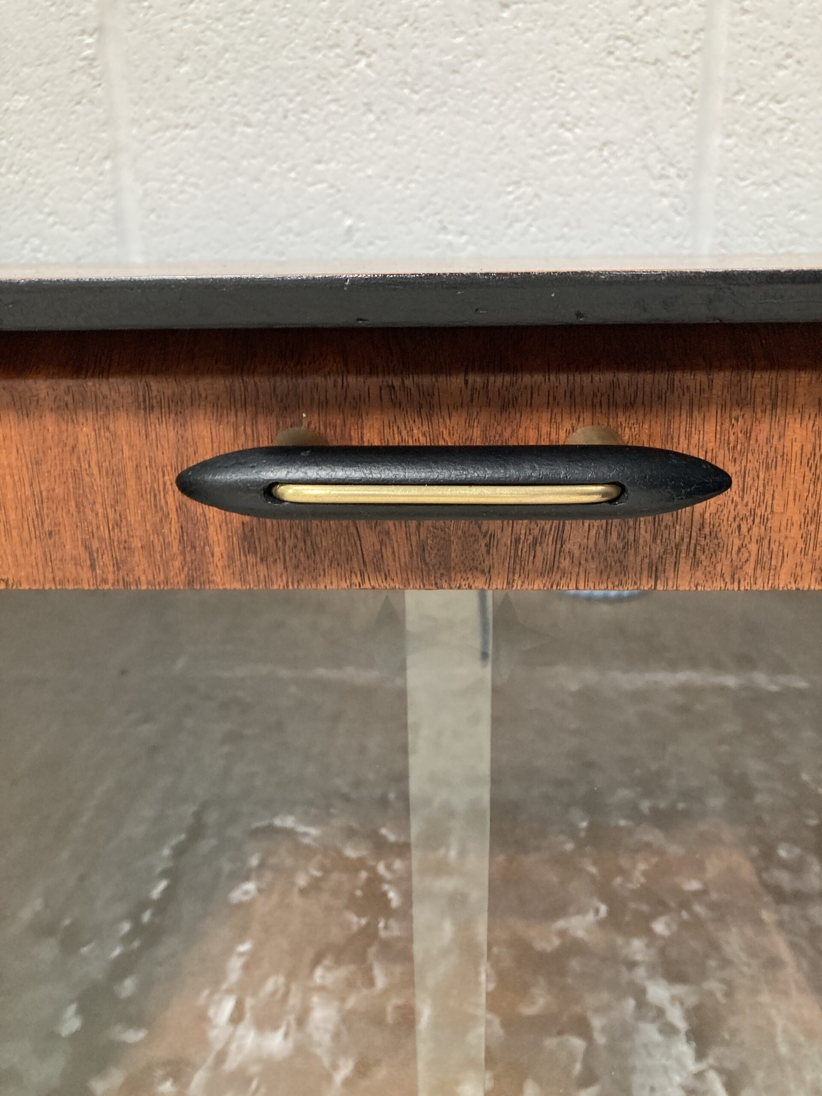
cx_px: 411
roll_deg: -0.1
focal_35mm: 28
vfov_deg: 63.4
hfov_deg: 49.7
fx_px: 887
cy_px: 548
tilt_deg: -14.5
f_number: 1.8
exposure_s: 1/60
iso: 160
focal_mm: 3.99
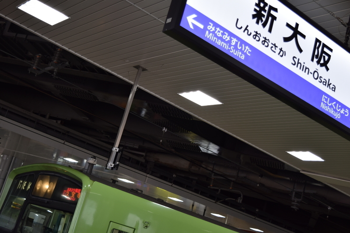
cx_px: 175
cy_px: 116
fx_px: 525
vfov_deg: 25.1
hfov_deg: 36.9
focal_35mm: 54
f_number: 4.8
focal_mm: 36
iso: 100
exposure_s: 1/25
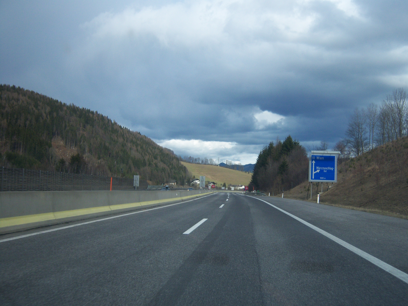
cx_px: 204
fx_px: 424
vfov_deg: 39.7
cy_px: 153
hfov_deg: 51.4
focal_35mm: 36
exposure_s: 1/800
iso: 80
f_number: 2.8
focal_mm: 7.5
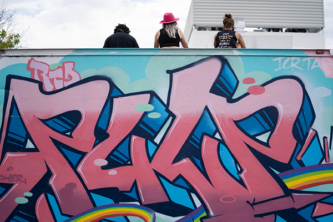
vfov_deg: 19.5
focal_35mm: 70
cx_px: 166
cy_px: 111
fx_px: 647
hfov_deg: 28.8
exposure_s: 1/2500
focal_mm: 70
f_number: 2.8
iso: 250
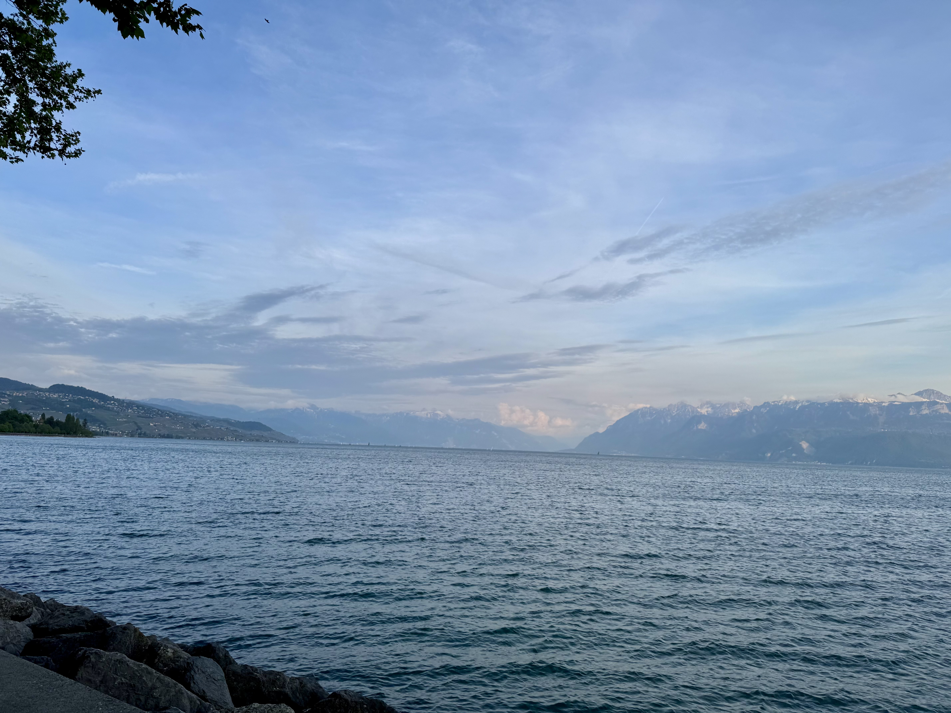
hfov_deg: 71.6
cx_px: 476
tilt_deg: +7.3
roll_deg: -2.4
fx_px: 659
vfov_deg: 56.8
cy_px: 356
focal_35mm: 24
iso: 80
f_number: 1.78
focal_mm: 6.76
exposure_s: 1/1923
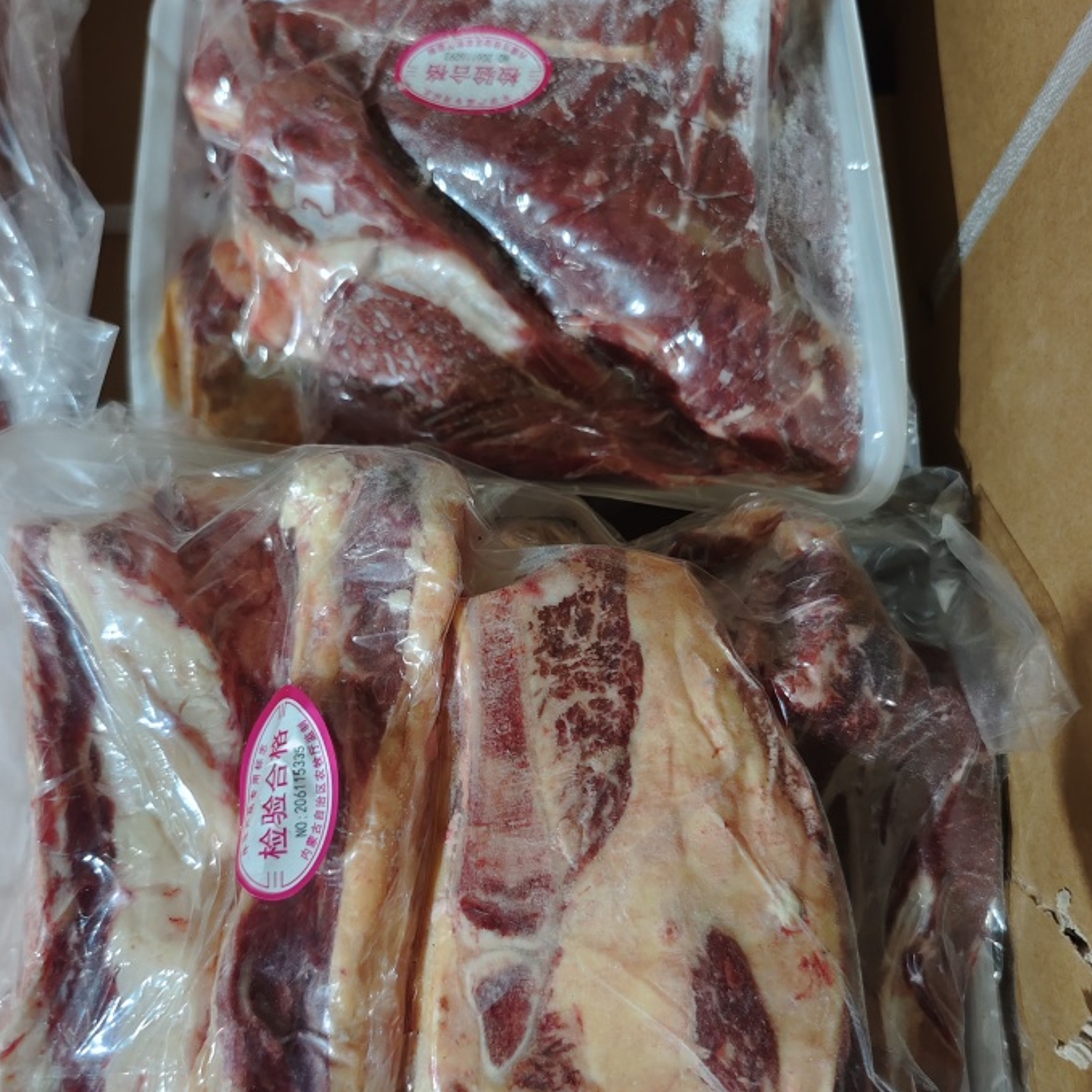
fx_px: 1142
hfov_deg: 51.1
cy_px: 548
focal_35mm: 32
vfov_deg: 51.1
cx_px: 514
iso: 976
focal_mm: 6.51
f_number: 1.57
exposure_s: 1/50
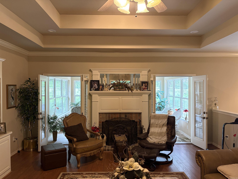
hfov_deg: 67.3
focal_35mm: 26
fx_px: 179
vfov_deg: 53.1
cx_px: 119
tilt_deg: -0.6
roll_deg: +0.3
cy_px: 90
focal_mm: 5.96
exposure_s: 1/60
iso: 200
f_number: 1.6
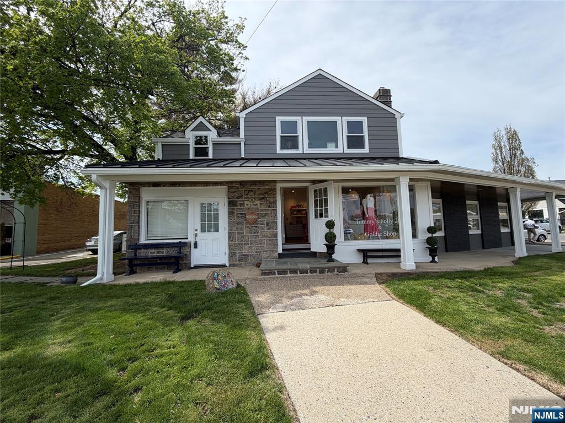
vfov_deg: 85.7
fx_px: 229
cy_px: 212
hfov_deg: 102.1
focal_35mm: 14
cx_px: 282
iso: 25
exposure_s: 1/770
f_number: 2.2
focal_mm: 2.22
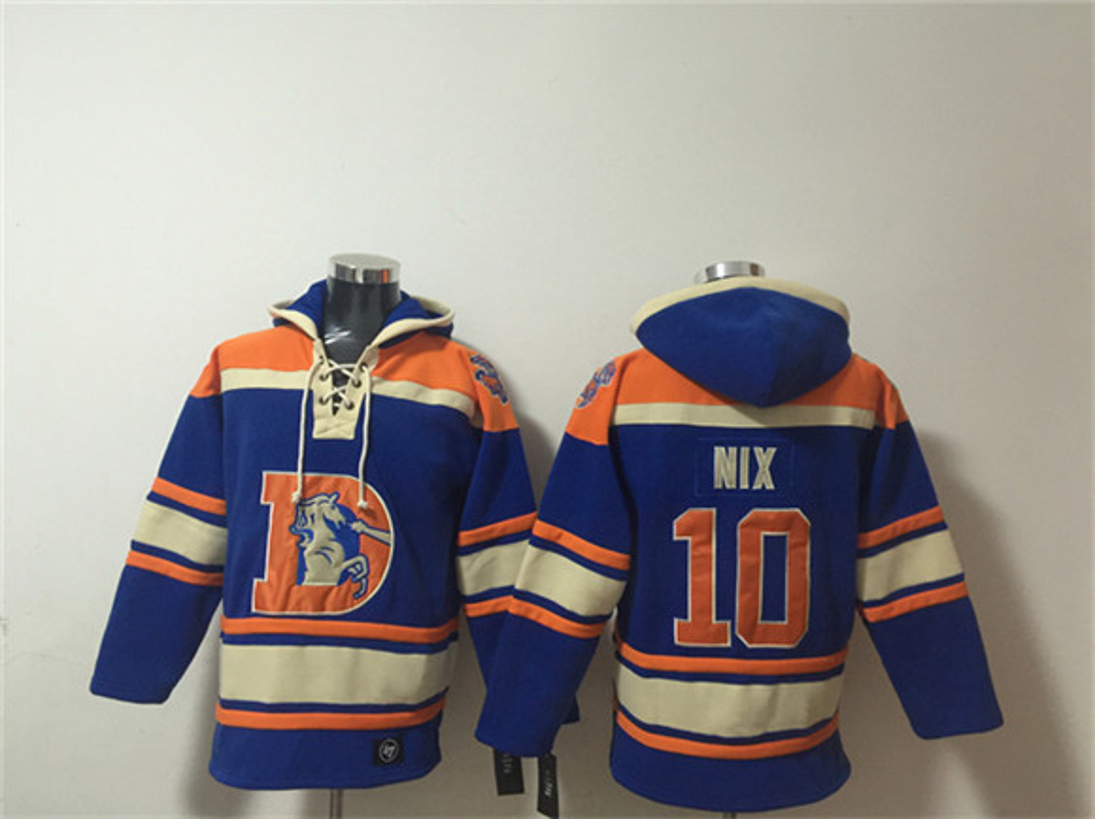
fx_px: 917
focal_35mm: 29
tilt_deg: +1.2
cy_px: 410
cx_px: 548
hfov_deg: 61.7
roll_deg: -3.5
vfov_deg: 48.2
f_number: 2.2
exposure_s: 1/10
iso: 125
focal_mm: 4.15
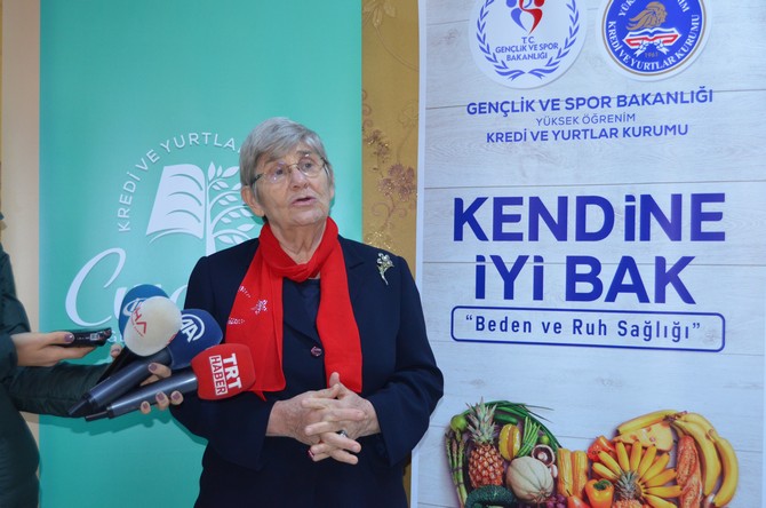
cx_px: 383
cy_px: 254
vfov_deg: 26.4
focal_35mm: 51
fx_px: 1083
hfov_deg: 38.9
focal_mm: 34
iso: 1400
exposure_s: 1/60
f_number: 4.5
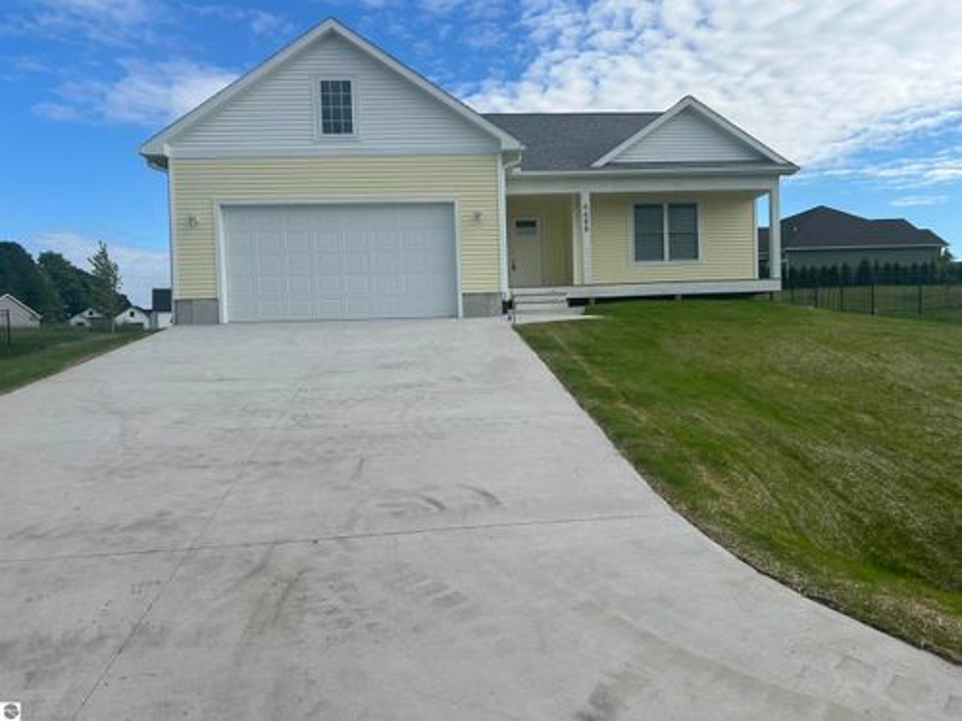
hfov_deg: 67.3
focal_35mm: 26
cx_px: 481
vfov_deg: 53.1
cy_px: 360
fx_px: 723
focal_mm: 5.7
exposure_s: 1/4115
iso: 50
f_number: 1.5
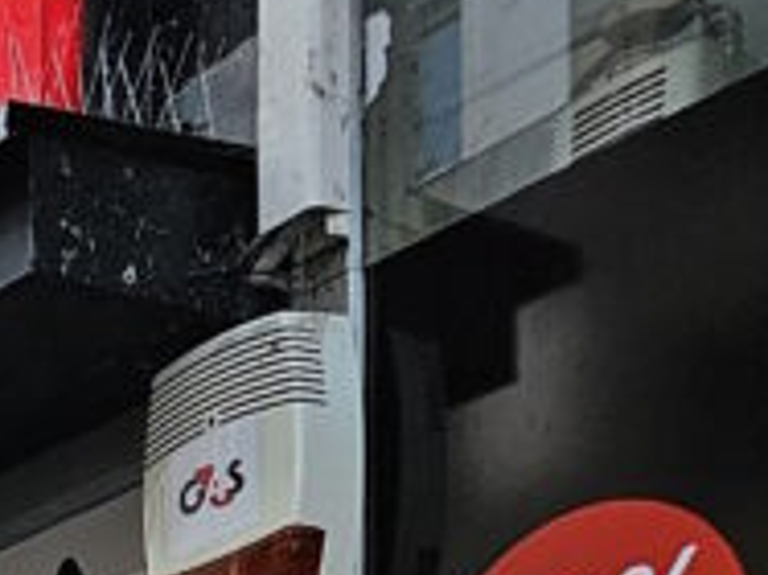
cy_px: 1450
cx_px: -1092
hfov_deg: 12.3
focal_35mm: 126
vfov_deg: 10.0
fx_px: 2794
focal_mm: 6.3
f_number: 1.7
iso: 16
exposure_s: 1/180
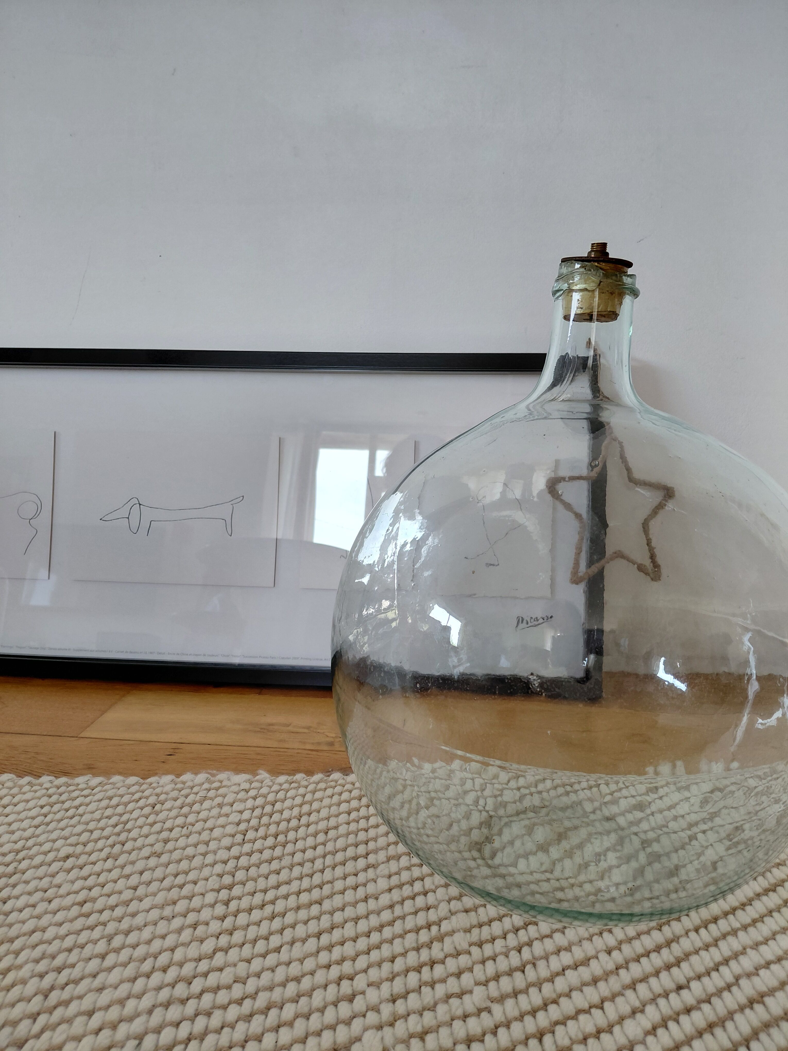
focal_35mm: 25
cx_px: 394
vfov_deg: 69.4
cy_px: 526
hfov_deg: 54.9
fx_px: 759
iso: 200
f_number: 1.8
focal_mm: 4.69
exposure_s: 1/120
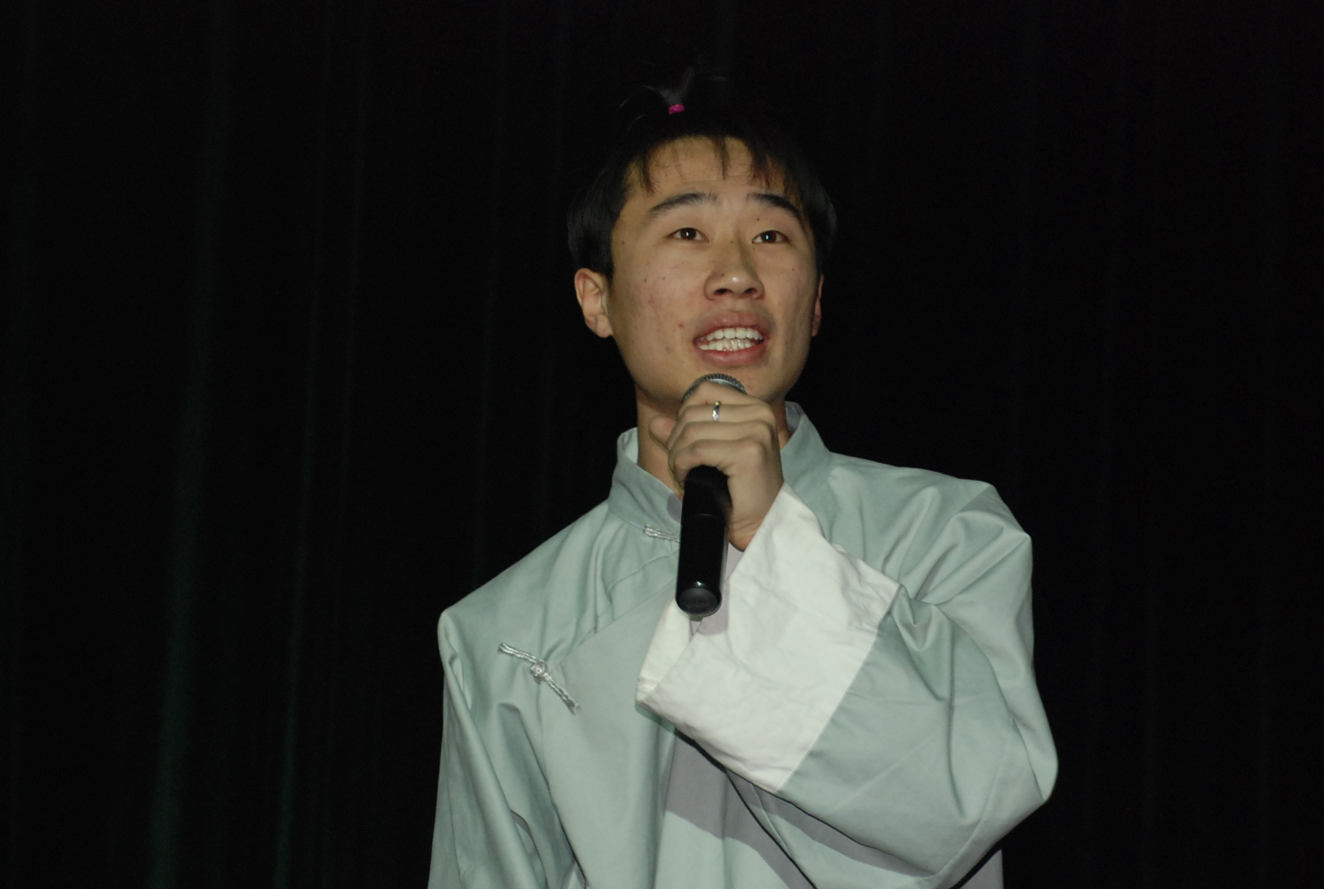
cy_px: 582
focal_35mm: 188
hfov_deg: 10.9
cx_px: 798
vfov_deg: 7.3
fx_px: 6928
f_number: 6.3
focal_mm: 92
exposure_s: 1/60
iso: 500
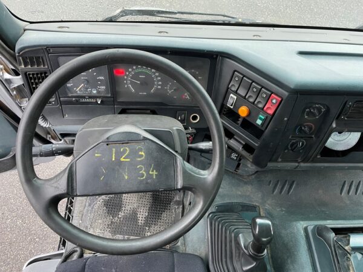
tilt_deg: -60.3
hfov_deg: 67.3
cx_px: 182
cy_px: 136
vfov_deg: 53.1
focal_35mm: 26
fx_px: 273
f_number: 1.6
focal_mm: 4.2
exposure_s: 1/60
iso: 500
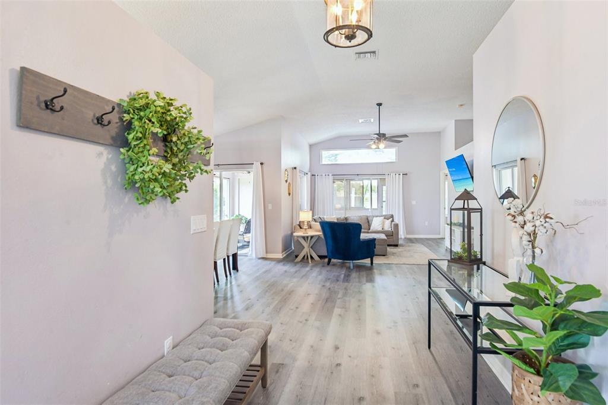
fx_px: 321
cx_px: 304
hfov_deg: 86.9
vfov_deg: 64.5
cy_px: 202
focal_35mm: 19
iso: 400
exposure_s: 1/10
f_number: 8
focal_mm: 19
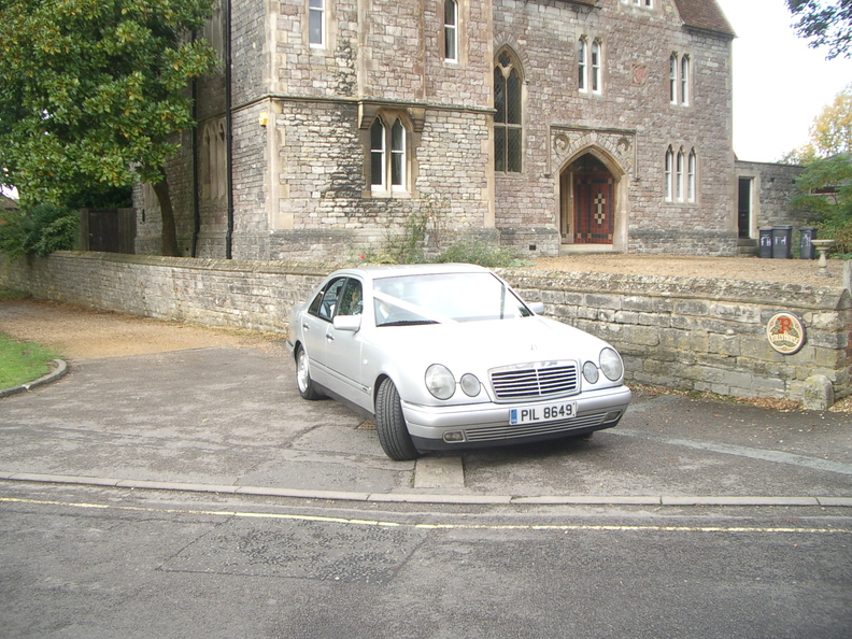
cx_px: 426
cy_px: 320
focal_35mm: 35
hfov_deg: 52.6
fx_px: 861
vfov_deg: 40.7
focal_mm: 5.8
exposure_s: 1/320
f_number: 2.6
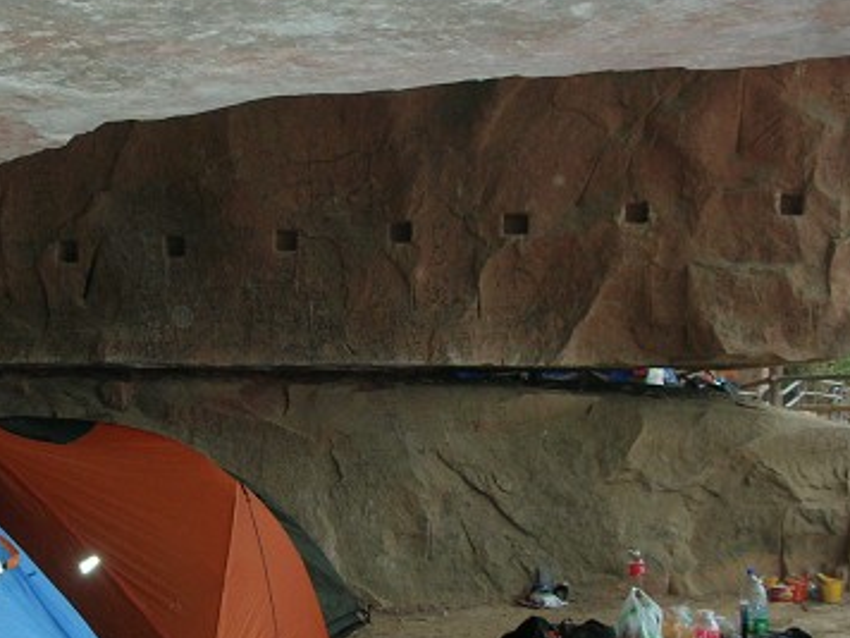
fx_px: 1449
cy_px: 385
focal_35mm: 59
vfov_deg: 24.8
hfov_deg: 32.4
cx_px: 287
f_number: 3
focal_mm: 5.8
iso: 92
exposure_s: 1/60.1
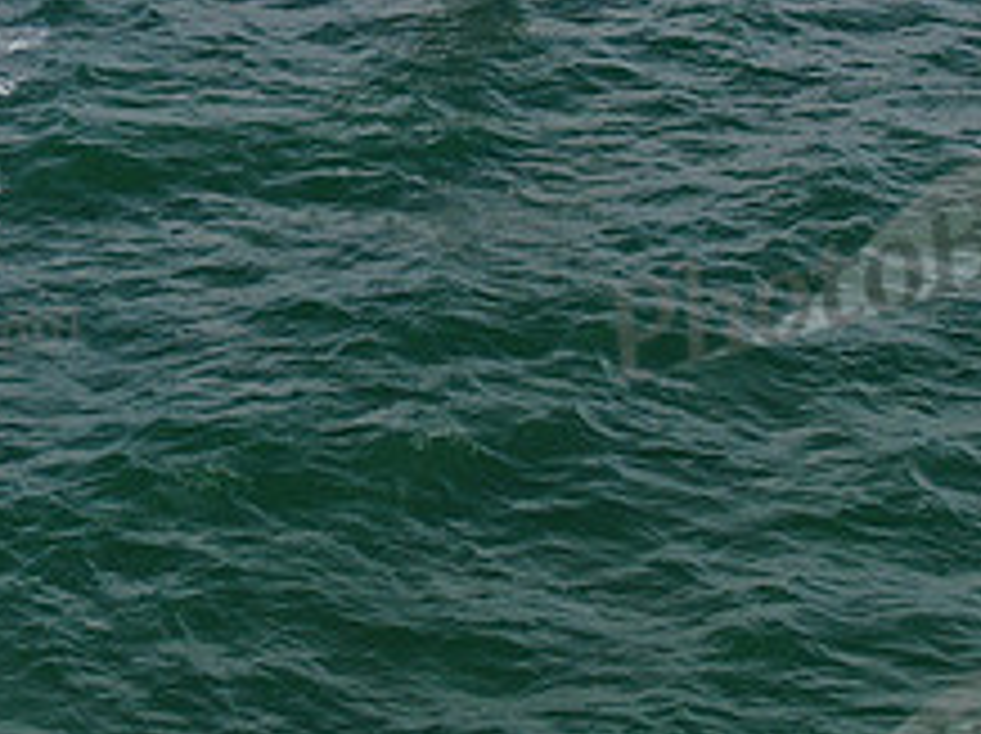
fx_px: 3623
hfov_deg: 15.4
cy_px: 61
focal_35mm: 128
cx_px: 346
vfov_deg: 11.5
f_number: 3.8
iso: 100
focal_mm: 8.6
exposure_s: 1/1000
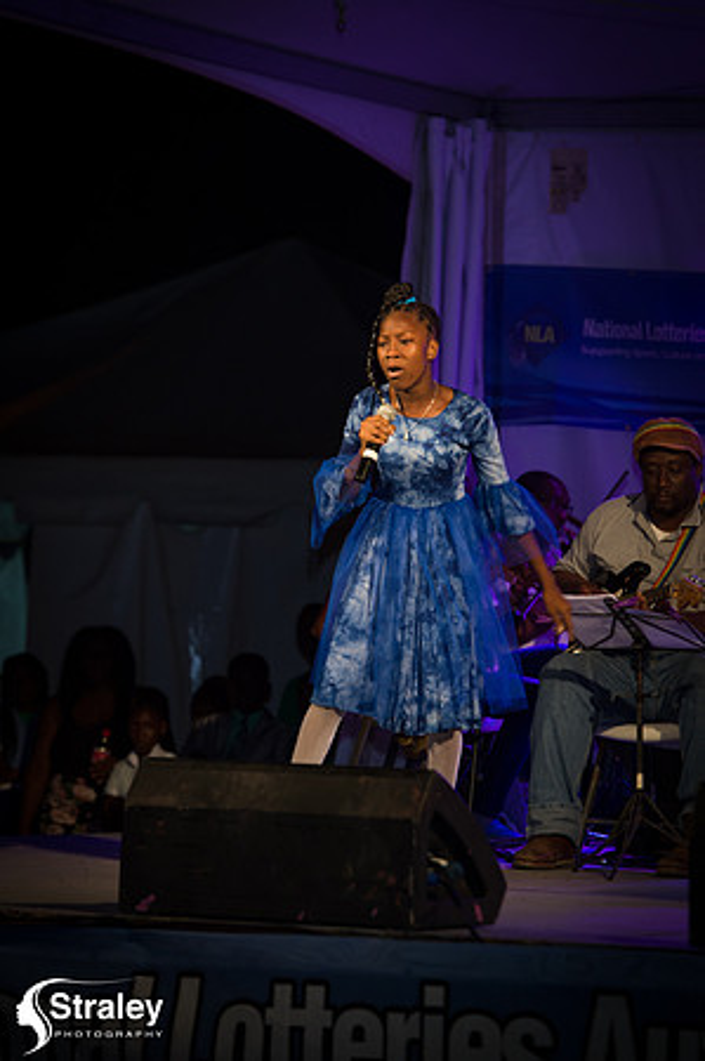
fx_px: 5152
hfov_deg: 7.8
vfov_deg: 11.8
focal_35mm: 175
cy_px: 530
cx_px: 352
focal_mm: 175
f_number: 5.6
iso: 2000
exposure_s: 1/160
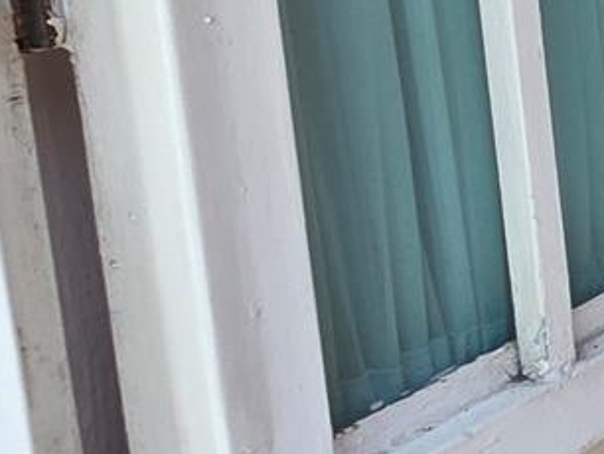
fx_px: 1519
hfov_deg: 12.6
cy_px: -176
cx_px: 1676
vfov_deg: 15.9
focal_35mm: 87
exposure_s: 1/234
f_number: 2.2
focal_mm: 2.2
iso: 50
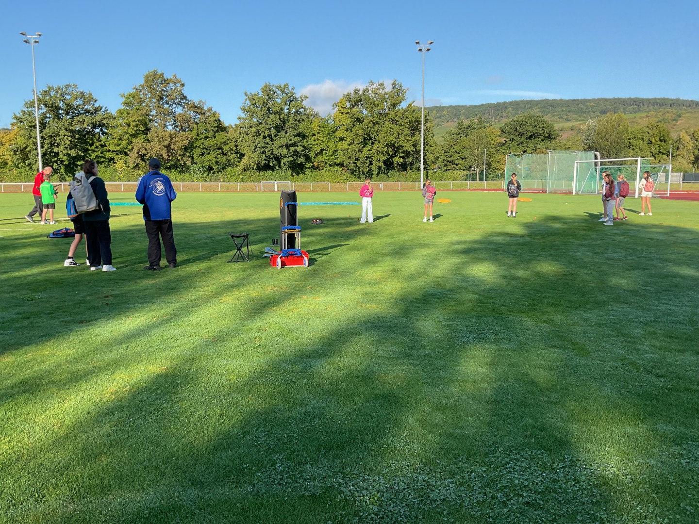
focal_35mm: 29
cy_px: 262
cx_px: 350
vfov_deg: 48.2
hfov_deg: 61.7
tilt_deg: -8.9
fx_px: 586
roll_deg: -0.8
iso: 16
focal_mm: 3
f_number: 1.8
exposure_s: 1/855
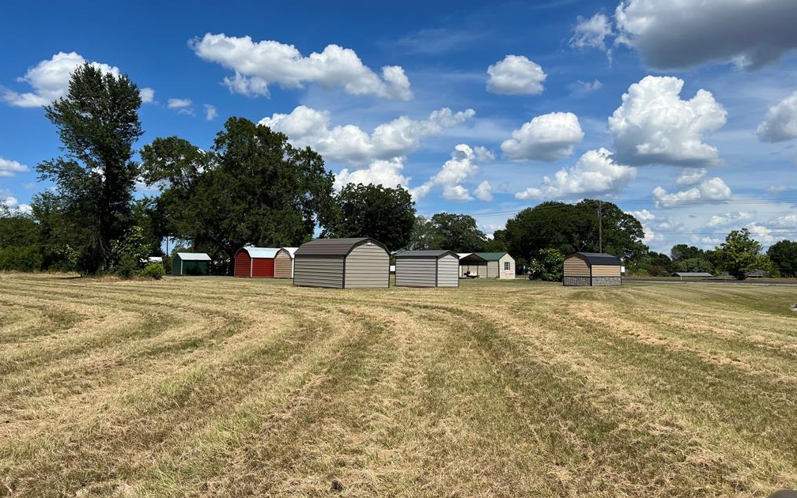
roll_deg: -0.4
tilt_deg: +5.4
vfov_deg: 44.3
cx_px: 402
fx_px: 608
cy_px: 198
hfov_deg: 66.5
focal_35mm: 28
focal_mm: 5.7
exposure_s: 1/6211
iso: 50
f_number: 1.5
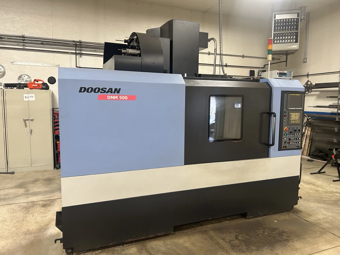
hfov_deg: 67.3
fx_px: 255
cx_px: 170
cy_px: 128
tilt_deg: -5.8
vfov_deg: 53.1
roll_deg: -0.3
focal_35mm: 26
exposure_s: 1/60
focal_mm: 5.7
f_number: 1.5
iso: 125
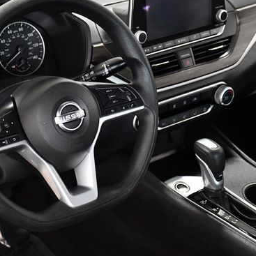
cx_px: 66
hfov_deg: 22.3
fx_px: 644
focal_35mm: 77
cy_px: 108
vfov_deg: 22.5
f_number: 4.2
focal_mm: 35
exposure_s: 1/250
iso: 2500
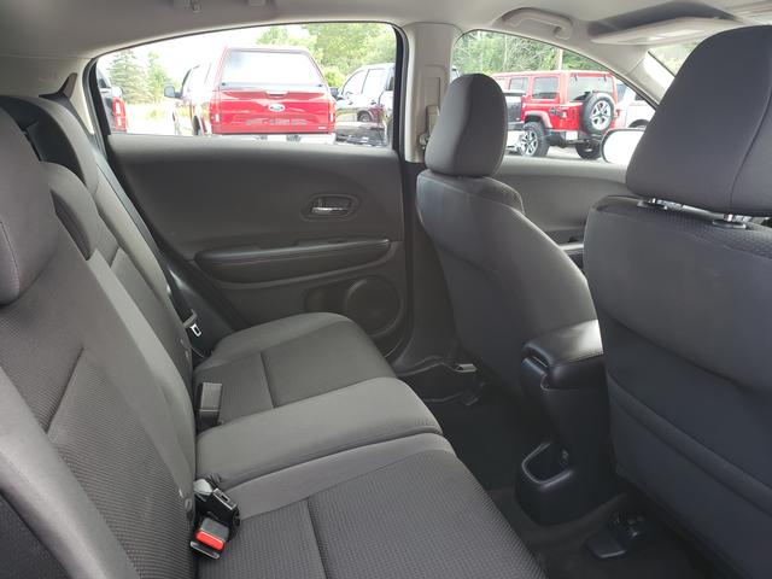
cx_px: 386
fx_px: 580
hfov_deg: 67.3
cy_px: 290
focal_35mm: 26
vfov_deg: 53.1
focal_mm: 4.3
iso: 64
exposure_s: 1/60
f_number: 2.4
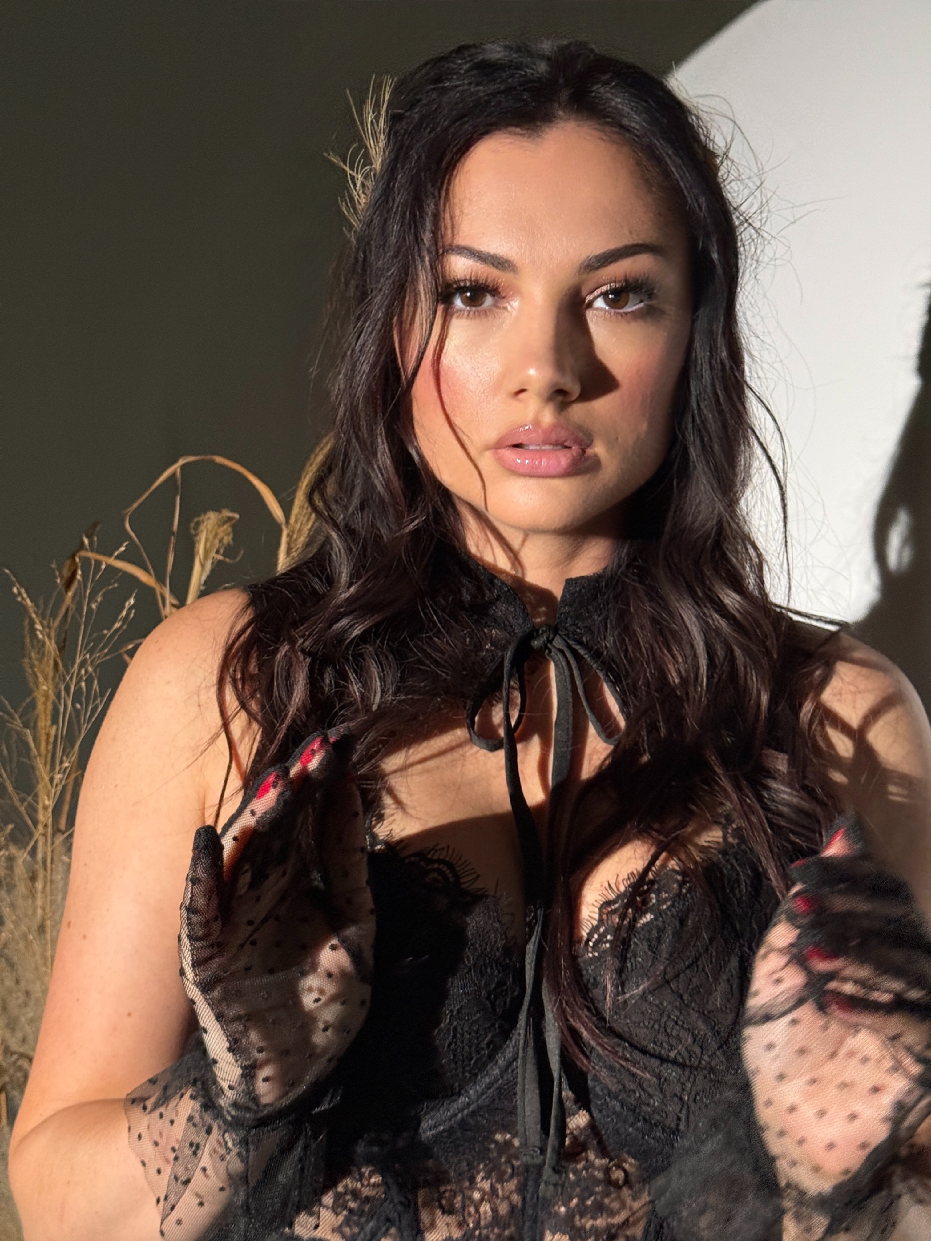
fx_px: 1721
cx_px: 466
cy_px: 620
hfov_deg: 30.3
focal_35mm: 48
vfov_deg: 39.7
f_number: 1.78
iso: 250
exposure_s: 1/50
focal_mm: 6.76
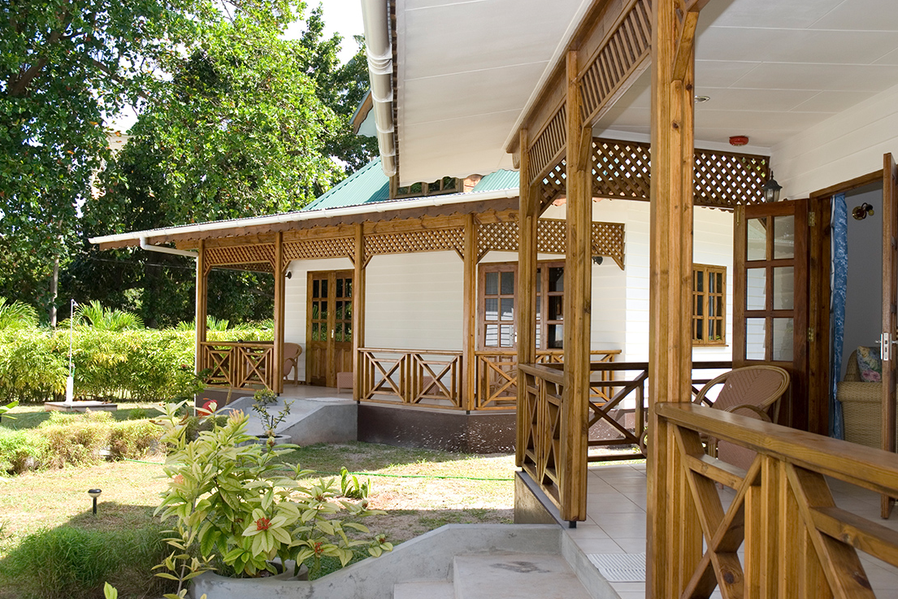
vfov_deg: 30.8
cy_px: 313
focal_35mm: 44
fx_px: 1086
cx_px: 455
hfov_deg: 44.9
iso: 200
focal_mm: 27
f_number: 5
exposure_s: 1/200
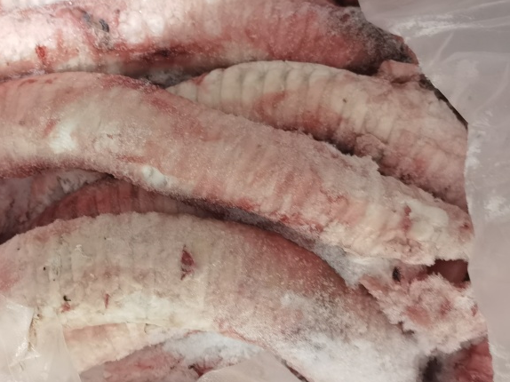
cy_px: 135
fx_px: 677
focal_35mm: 46
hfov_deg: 40.6
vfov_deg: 31.3
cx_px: 155
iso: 500
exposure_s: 1/30
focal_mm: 6.67
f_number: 1.9
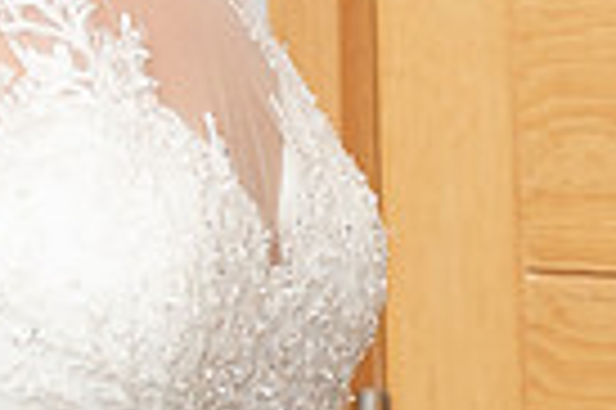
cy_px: -700
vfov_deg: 4.6
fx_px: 4939
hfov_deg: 7.1
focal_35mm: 289
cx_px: 853
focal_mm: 38
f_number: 3.5
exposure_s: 1/200
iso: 280
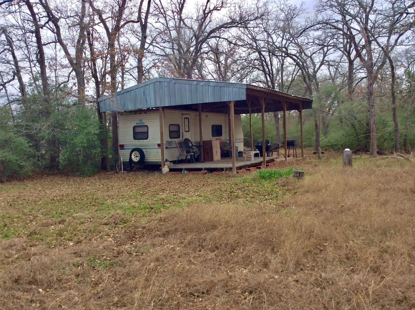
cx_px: 208
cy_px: 155
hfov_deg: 56.9
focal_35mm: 32
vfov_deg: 44.0
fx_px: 383
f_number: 2.4
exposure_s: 1/853
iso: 32
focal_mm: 3.3
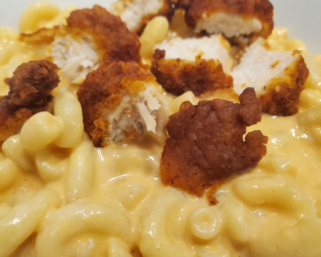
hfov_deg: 62.2
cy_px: 125
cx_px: 153
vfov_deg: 51.5
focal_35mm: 28
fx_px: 266
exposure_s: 1/39
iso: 250
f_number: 2.4
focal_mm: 4.3
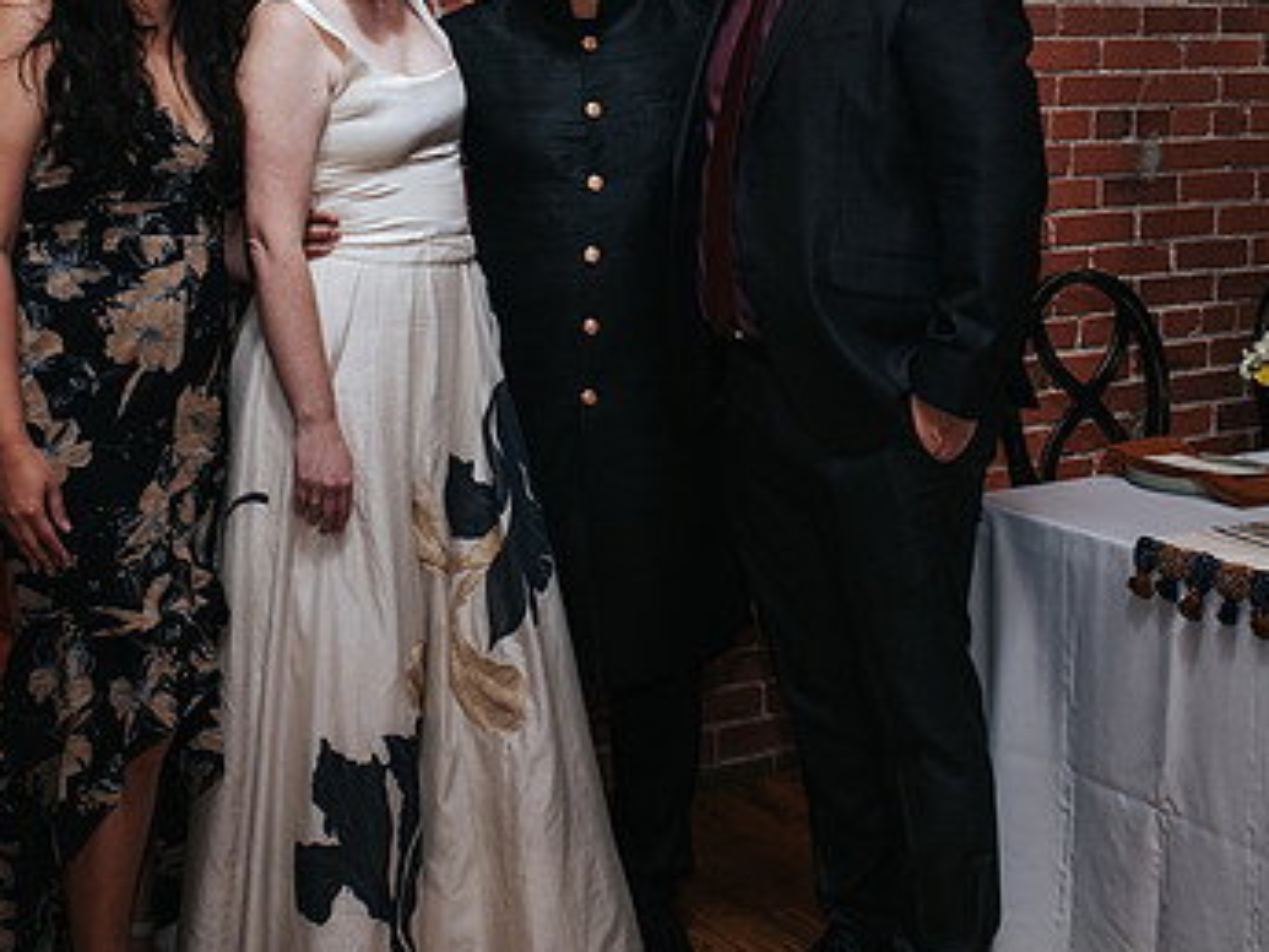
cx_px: 421
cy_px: 236
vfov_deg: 24.6
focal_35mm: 59
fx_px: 2164
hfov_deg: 32.4
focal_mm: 35
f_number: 4
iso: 800
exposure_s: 1/200
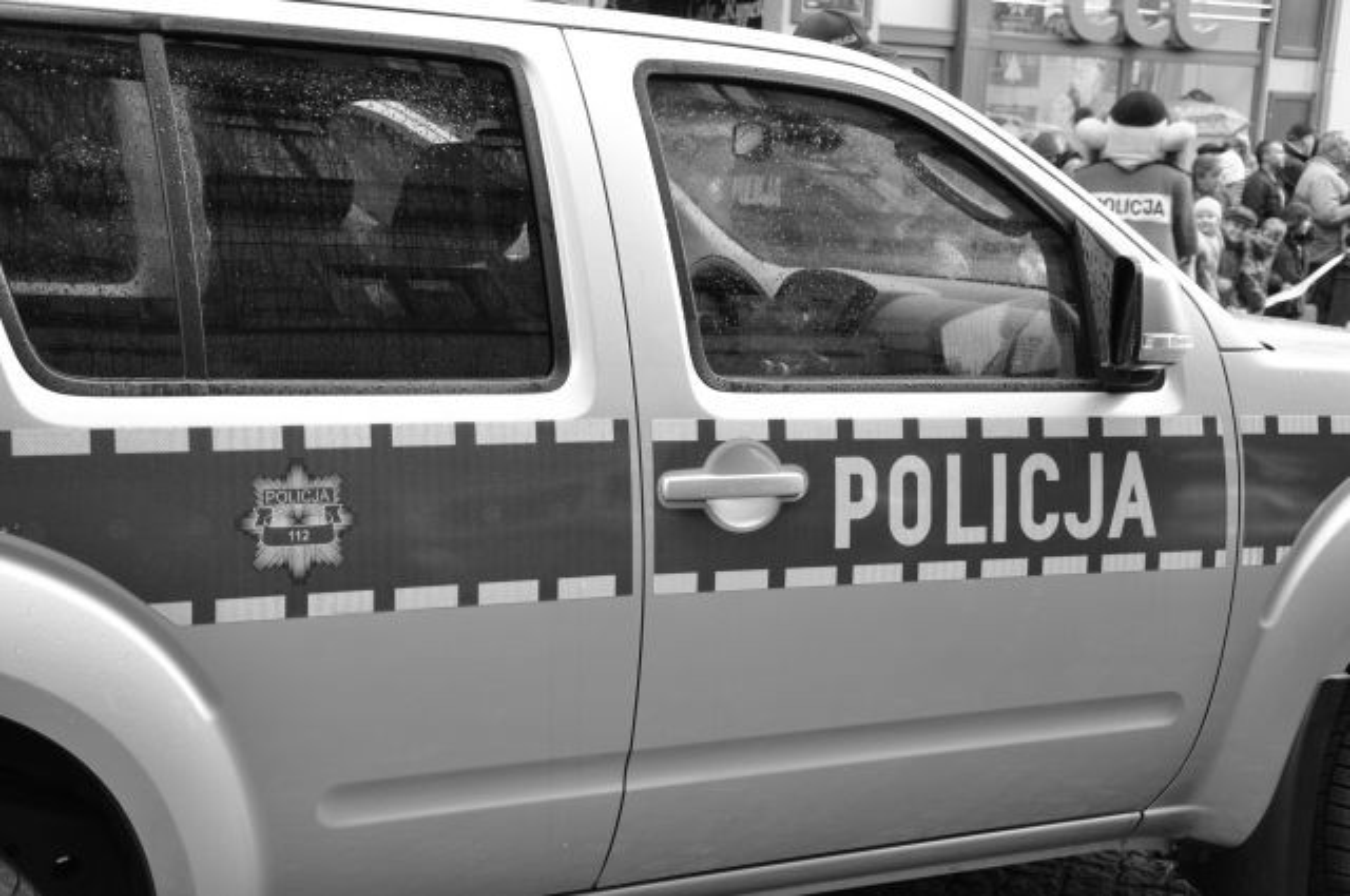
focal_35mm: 57
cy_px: 448
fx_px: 2135
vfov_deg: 23.7
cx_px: 675
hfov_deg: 35.1
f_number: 7.1
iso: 800
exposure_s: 1/50
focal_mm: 38
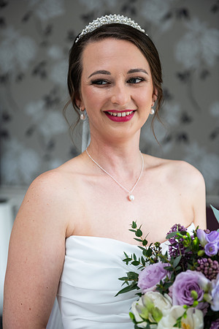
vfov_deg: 28.8
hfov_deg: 19.5
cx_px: 110
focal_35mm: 70
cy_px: 164
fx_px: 639
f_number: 3.5
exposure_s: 1/160
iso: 640
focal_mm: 70
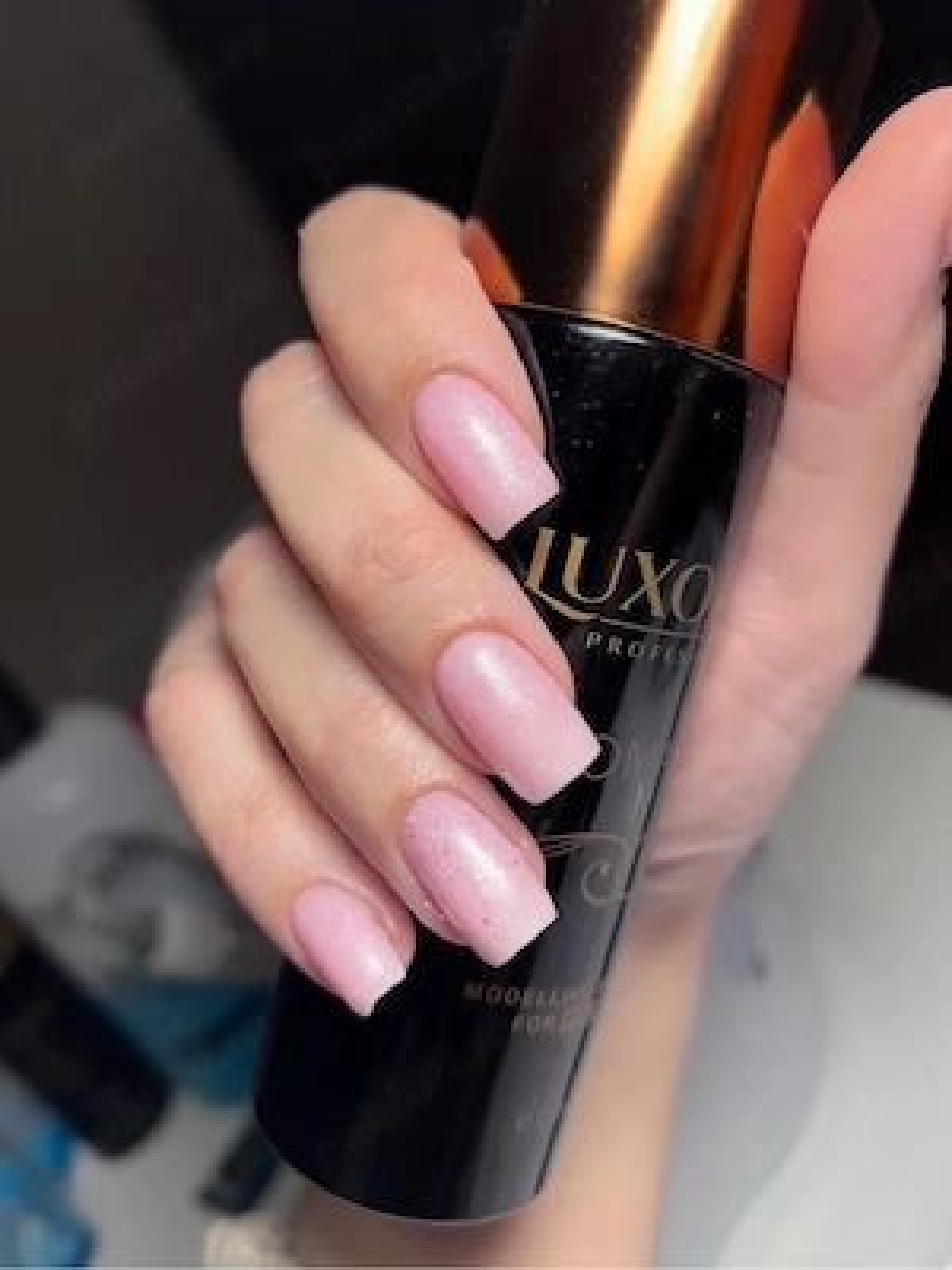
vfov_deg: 67.3
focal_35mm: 26
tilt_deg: -24.8
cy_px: 635
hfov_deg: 53.1
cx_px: 476
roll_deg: +31.8
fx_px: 953
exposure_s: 1/345
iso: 50
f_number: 1.5
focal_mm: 5.7
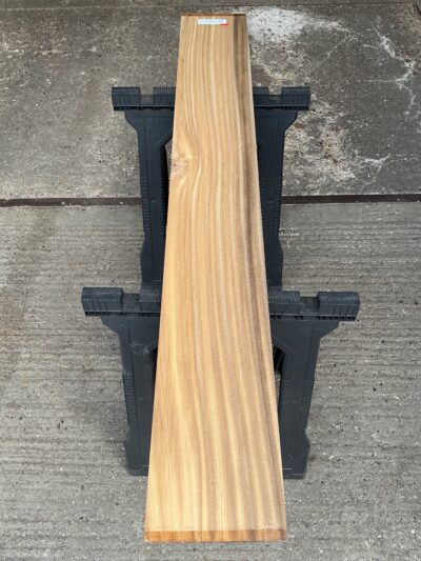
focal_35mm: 29
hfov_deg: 48.2
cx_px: 210
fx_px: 470
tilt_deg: -56.6
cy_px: 280
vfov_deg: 61.6
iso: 20
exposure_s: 1/199
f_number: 1.8
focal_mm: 3
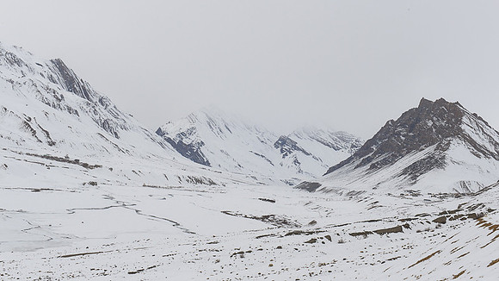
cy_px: 132
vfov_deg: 22.0
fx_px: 721
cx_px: 250
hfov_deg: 38.2
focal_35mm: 54
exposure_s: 1/800
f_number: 16
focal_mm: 52
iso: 450
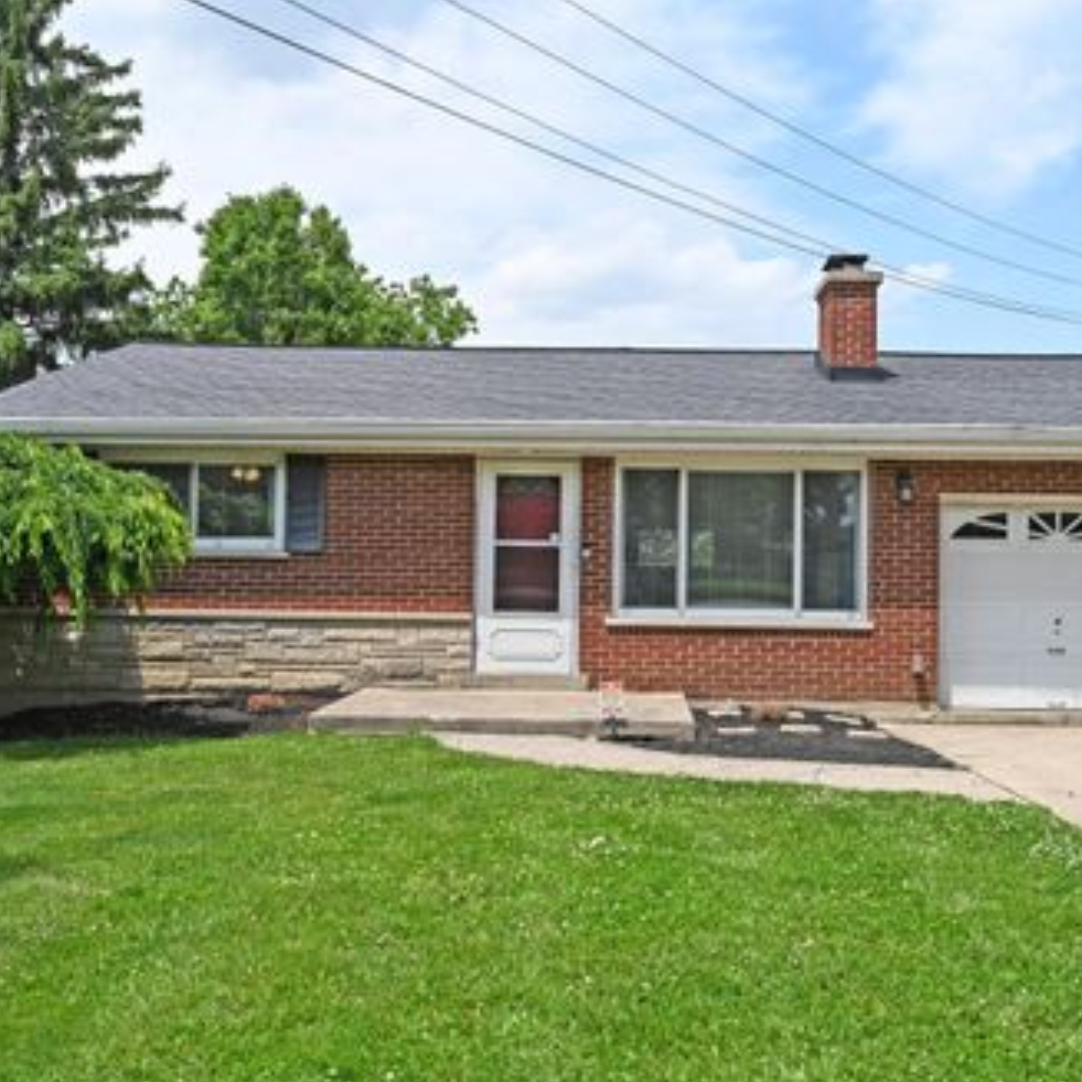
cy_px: 548
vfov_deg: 42.8
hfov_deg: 42.8
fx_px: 1379
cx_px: 599
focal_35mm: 39
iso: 100
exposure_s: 1/320
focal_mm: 30
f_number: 6.3
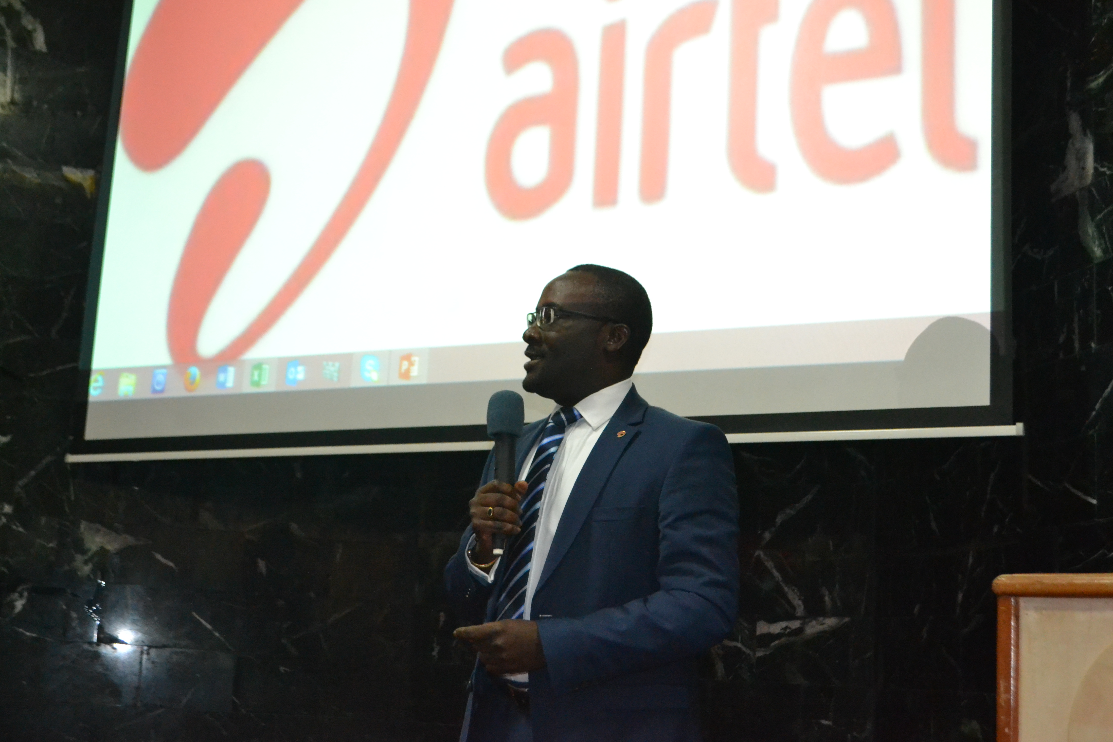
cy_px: 374
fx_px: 1515
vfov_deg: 27.5
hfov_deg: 40.3
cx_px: 551
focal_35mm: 49
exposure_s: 1/60
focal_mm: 32
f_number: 4.8
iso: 3200
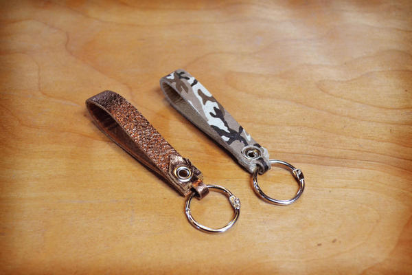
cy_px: 138
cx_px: 206
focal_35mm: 51
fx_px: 584
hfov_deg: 38.9
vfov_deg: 26.5
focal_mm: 34
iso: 3200
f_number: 5
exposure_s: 1/60
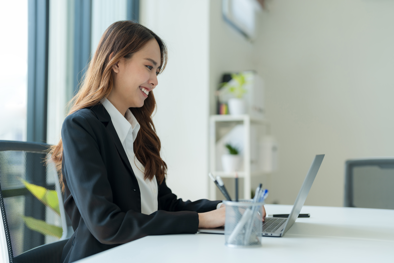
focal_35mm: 50
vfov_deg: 27.0
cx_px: 197
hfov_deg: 39.6
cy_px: 132
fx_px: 547
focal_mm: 50
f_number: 1.8
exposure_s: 1/400
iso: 100
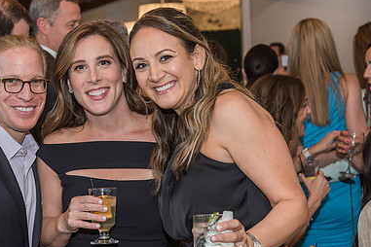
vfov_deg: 16.5
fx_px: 855
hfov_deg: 24.4
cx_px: 157
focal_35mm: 83
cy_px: 134
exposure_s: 1/100
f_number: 4
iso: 1000
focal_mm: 50
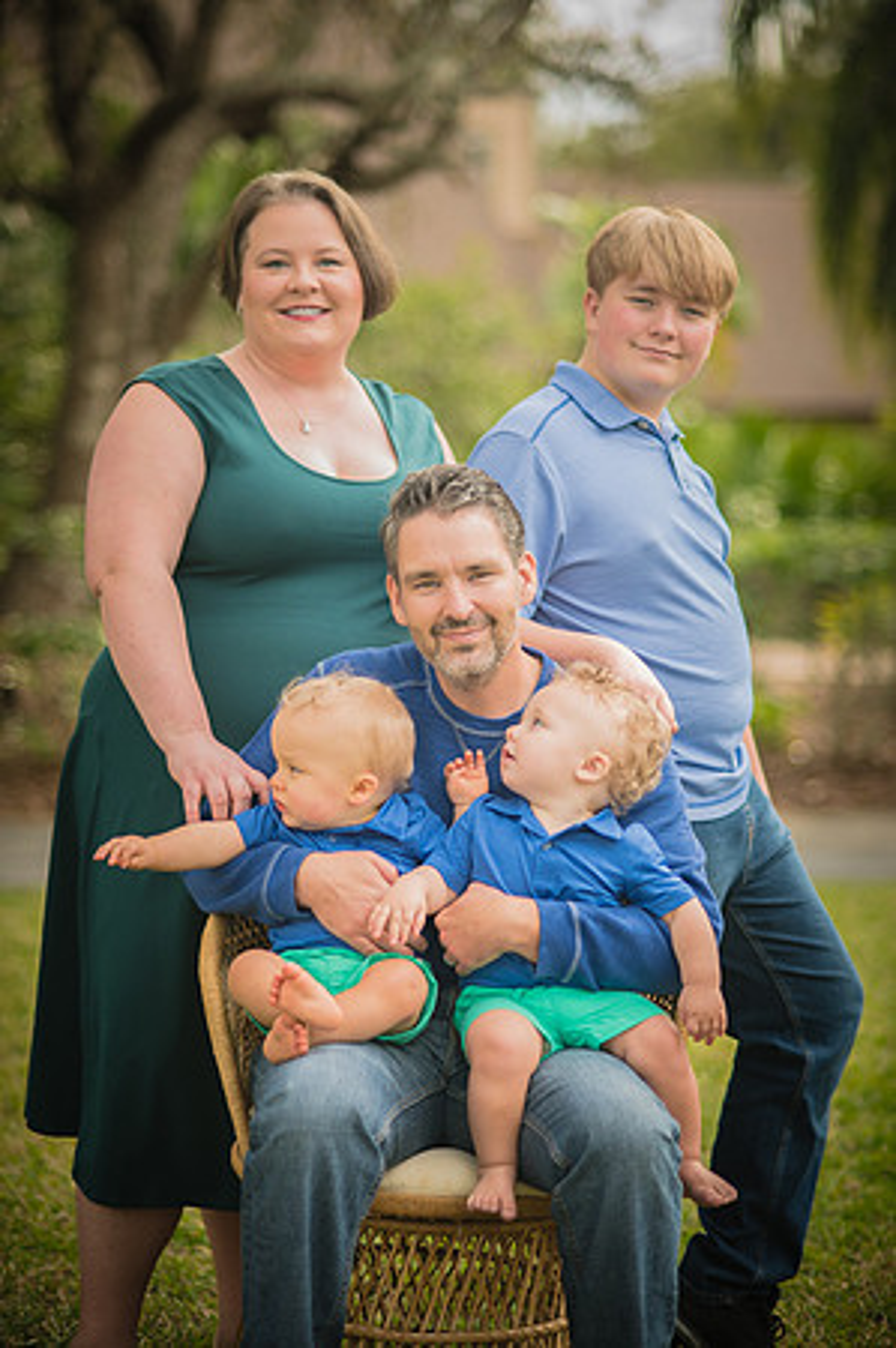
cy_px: 674
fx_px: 3180
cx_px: 448
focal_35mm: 85
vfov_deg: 23.9
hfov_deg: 16.0
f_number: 2
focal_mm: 85
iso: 160
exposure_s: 1/250
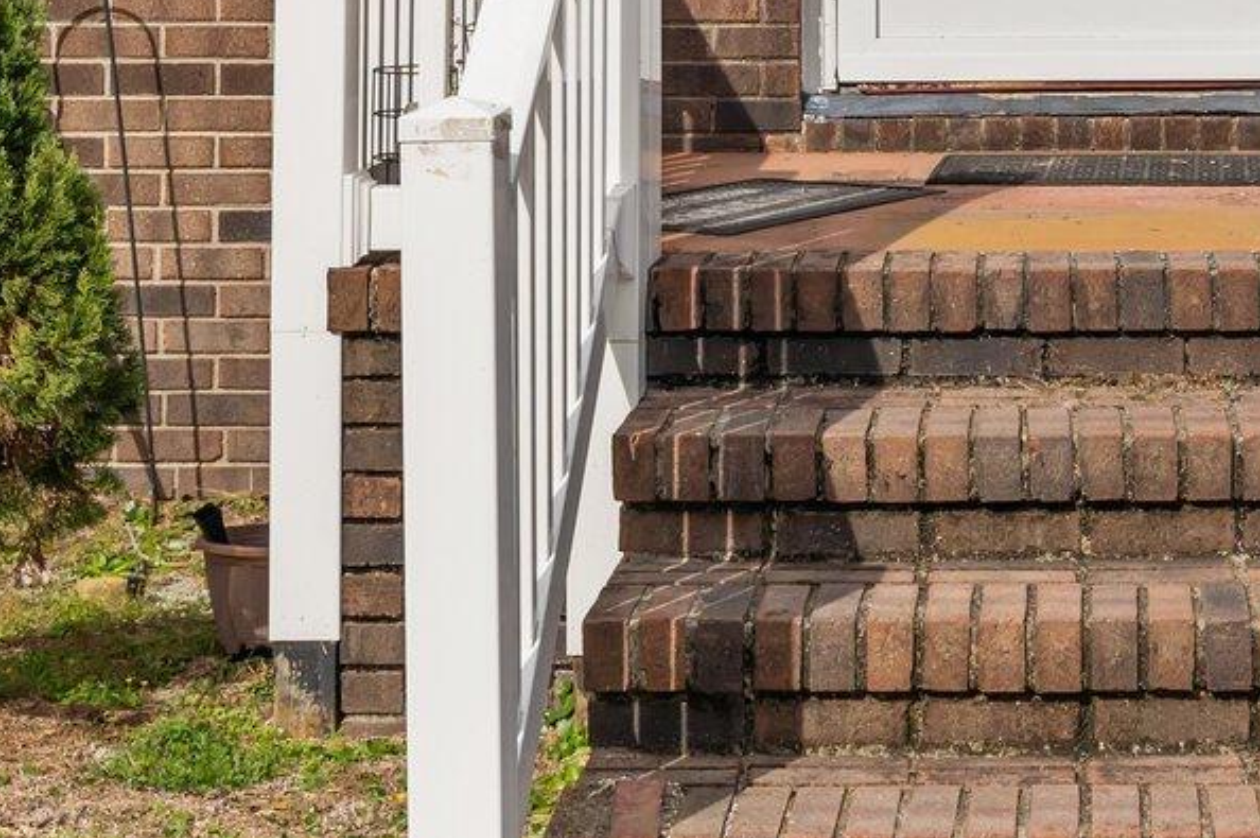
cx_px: 1080
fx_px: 3497
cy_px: -265
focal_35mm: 100
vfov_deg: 13.2
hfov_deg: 20.1
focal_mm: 29
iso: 250
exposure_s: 1/800
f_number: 8
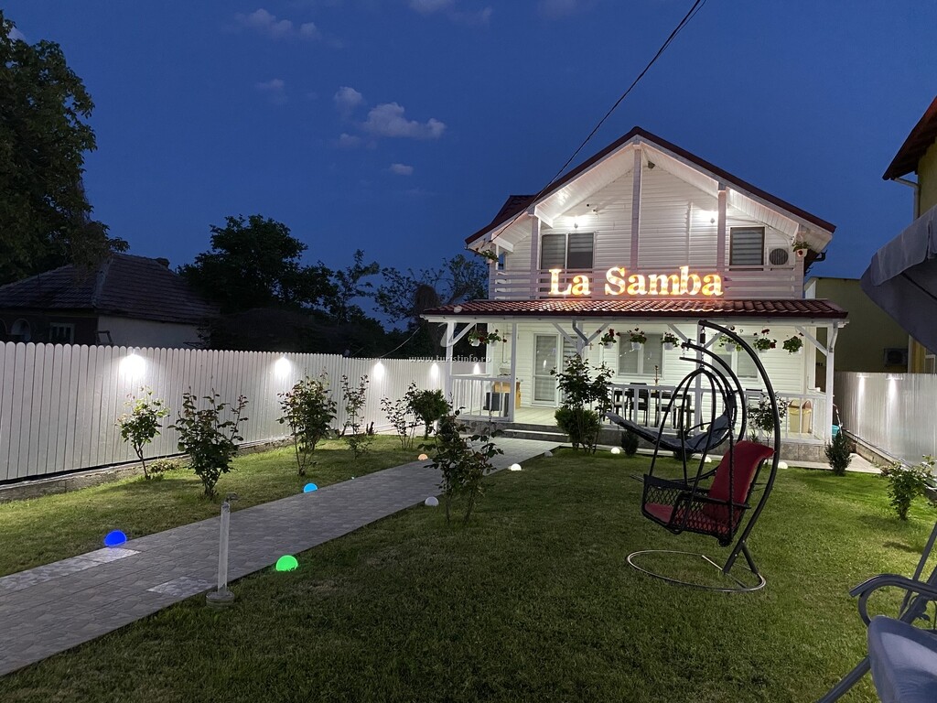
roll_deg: -2.6
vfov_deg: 53.1
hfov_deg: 67.3
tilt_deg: +0.6
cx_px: 468
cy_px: 352
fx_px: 704
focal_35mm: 26
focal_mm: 4.25
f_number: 1.8
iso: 500
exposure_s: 1/25
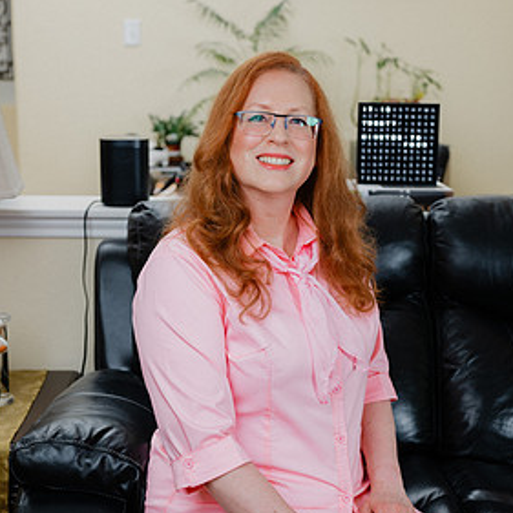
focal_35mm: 68
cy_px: 321
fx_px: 1140
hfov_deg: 25.4
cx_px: 270
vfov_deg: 25.3
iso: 80
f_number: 4
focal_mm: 50
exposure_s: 1/25
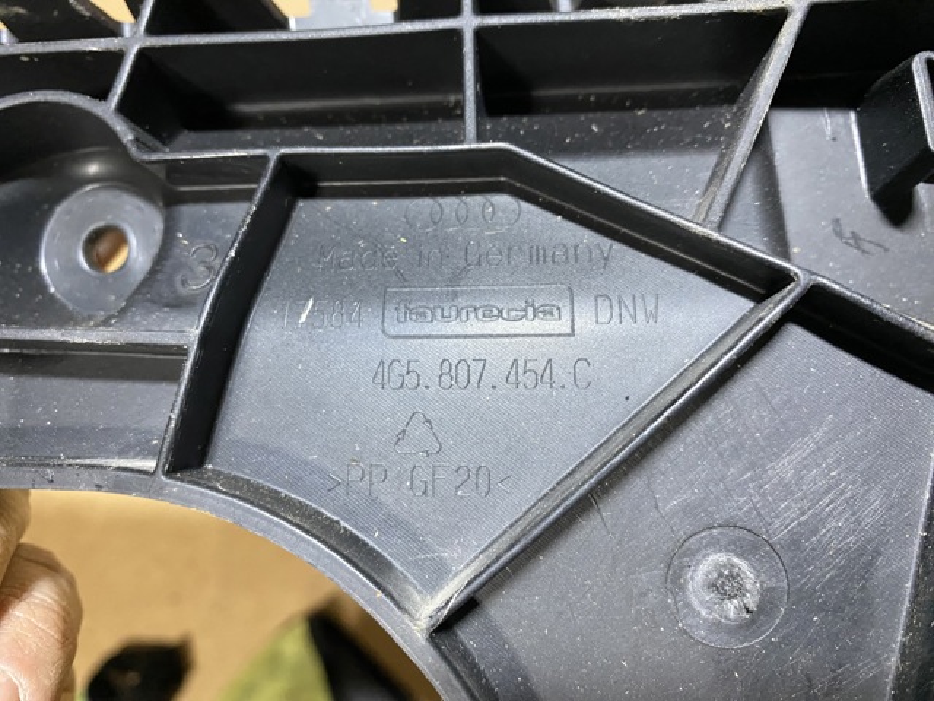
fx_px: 675
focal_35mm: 25
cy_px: 350
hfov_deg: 69.4
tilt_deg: -59.1
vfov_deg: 54.9
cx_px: 467
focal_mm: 4.25
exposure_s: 1/60
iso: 320
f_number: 1.8
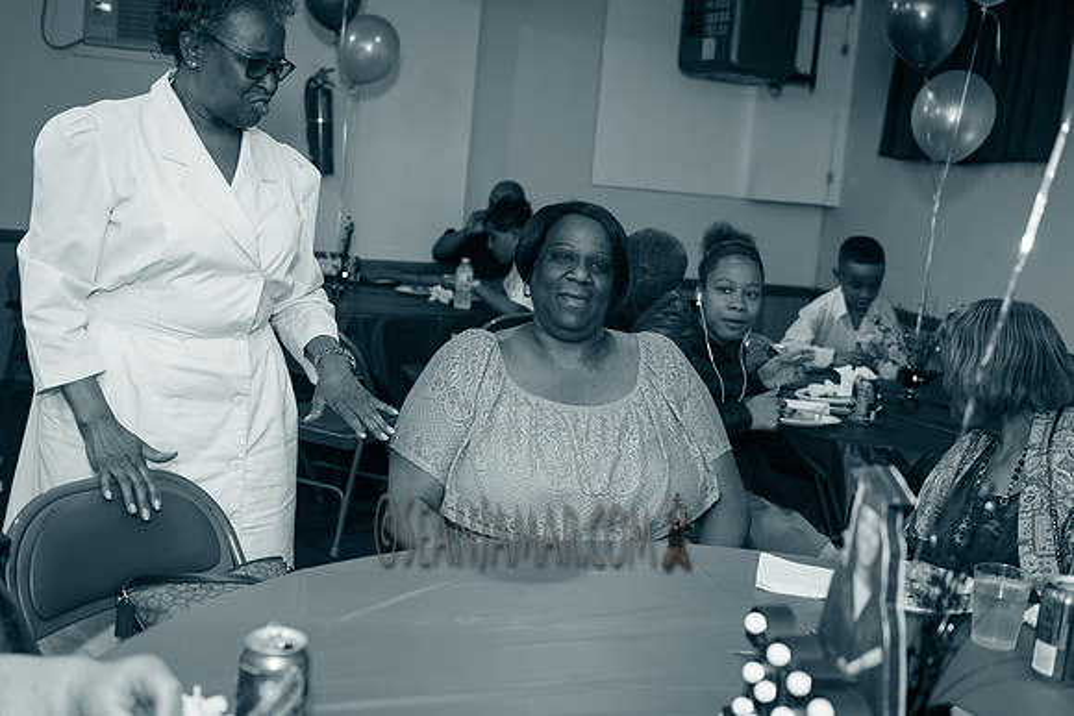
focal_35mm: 40
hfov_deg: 48.4
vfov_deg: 33.4
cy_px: 358
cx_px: 537
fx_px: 1194
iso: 2000
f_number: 3.5
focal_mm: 40
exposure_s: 1/400
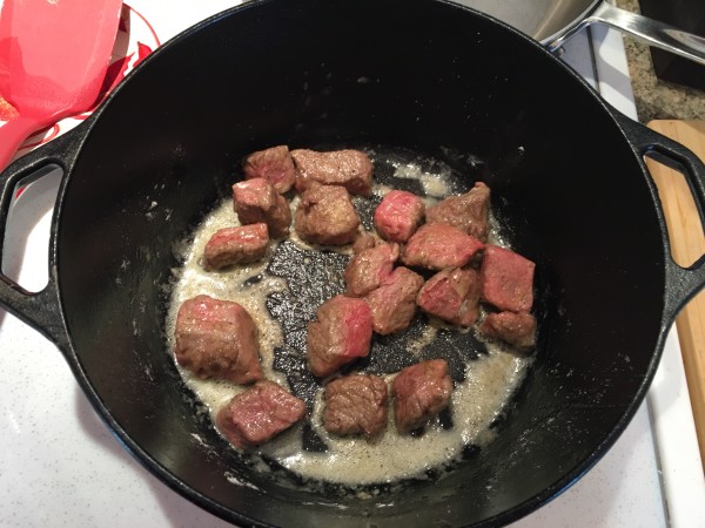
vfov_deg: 48.2
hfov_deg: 61.7
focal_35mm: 29
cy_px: 264
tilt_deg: -66.9
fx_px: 591
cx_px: 352
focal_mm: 4.15
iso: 100
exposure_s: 1/30
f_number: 2.2
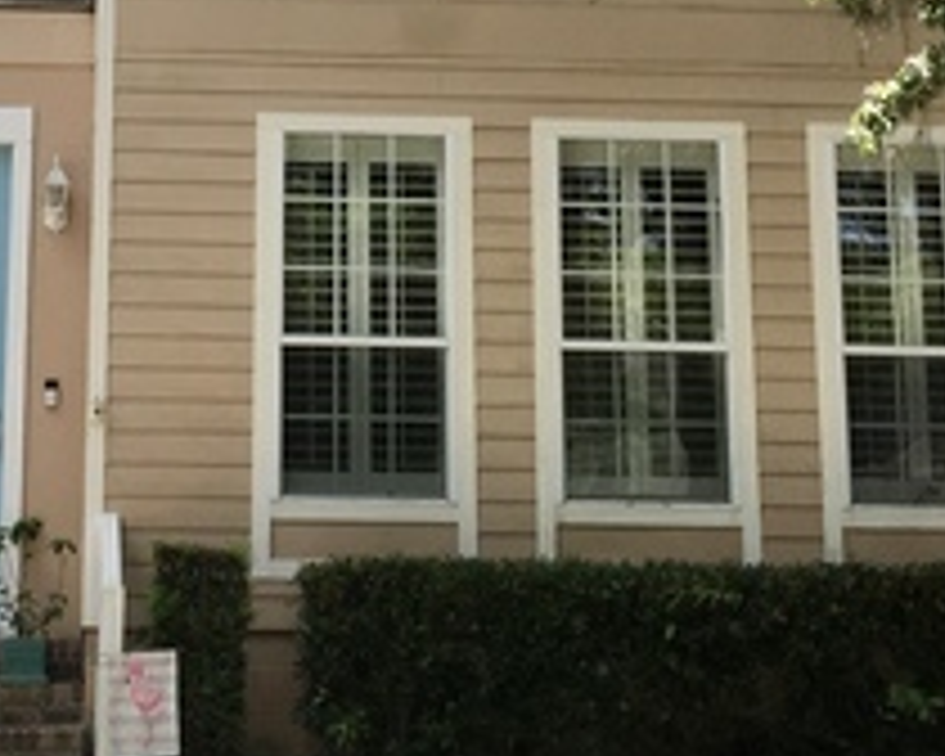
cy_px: -58
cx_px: 200
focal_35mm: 90
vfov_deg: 16.6
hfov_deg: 21.0
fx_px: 2517
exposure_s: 1/785
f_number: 2.2
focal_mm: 4.15
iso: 25
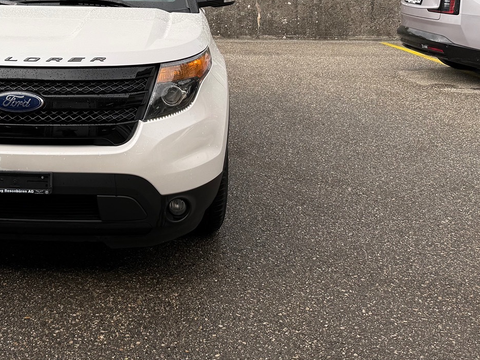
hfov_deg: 35.4
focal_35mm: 52
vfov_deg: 27.5
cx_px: 81
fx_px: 721
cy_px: 69
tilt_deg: -7.1
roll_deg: -1.3
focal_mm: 6.76
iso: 80
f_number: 1.78
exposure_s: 1/708
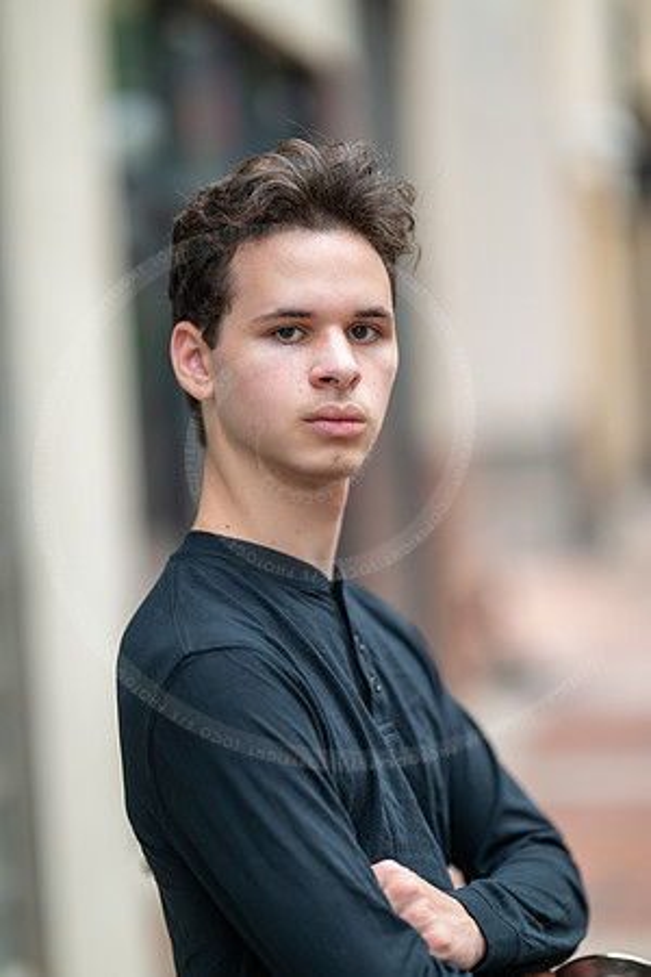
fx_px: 2305
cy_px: 488
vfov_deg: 23.9
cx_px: 326
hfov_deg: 16.1
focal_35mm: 85
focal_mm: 85
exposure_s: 1/320
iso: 250
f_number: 1.2
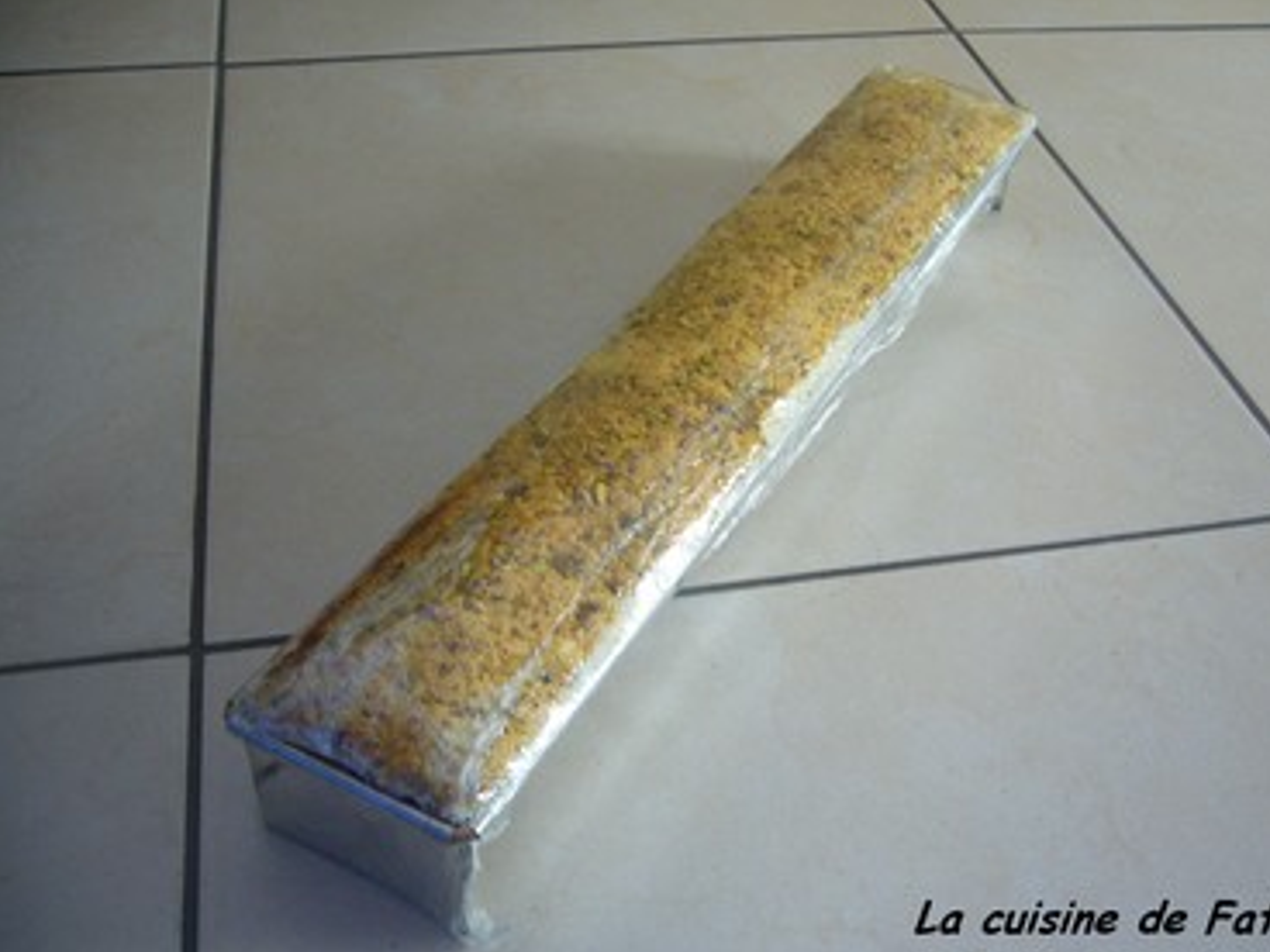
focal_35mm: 38
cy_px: 483
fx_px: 1394
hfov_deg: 48.9
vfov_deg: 37.7
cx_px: 683
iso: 125
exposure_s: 1/15
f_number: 2.8
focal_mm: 5.8
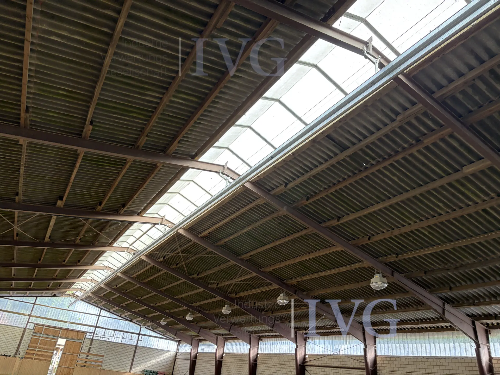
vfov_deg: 53.1
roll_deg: -6.4
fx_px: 376
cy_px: 188
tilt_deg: +31.4
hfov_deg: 67.3
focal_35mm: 26
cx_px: 250
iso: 64
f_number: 1.6
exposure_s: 1/121
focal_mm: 5.96
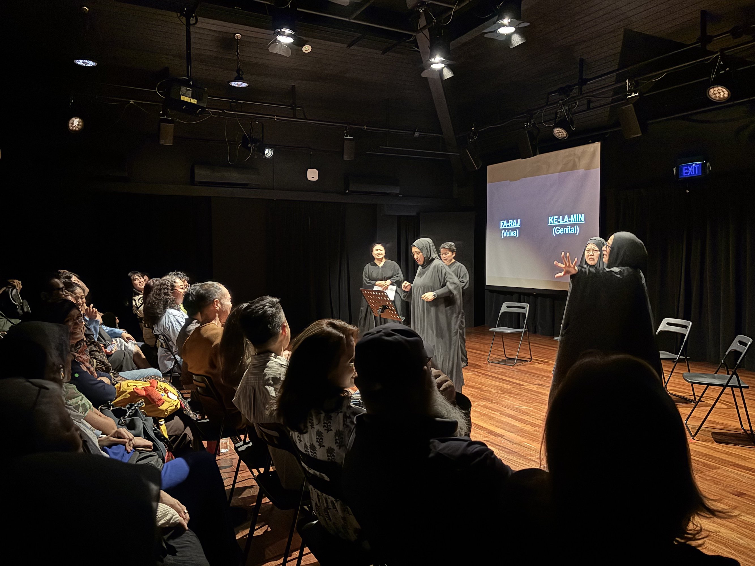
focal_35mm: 26
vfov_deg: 53.1
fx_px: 567
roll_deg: +0.3
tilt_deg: -2.7
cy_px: 283
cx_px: 378
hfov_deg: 67.3
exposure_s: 1/22
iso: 1250
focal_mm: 5.96
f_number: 1.6
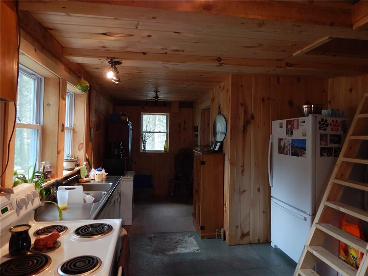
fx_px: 234
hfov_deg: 76.4
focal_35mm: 22
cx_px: 184
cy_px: 138
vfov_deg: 61.1
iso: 220
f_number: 3
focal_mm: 4
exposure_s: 1/30
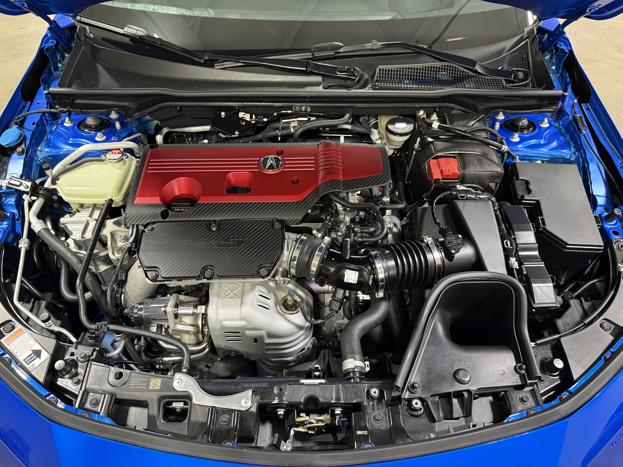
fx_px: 432
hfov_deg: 71.6
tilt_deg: -48.1
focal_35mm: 24
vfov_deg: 56.8
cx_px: 312
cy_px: 234
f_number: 1.78
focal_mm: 6.76
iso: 320
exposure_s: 1/60
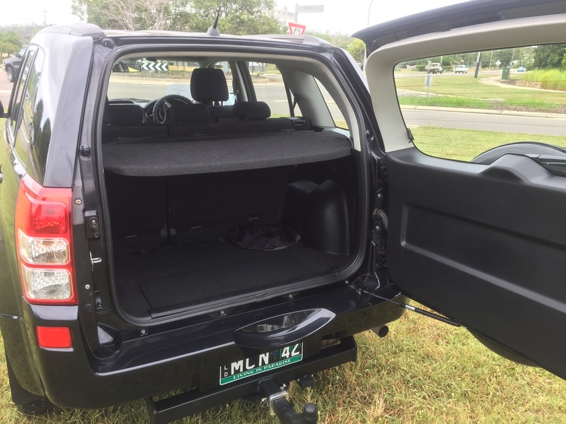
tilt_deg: -14.7
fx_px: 474
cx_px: 283
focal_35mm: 29
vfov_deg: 48.2
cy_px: 212
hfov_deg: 61.7
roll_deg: -3.3
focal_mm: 4.15
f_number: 2.2
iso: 32
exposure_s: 1/147
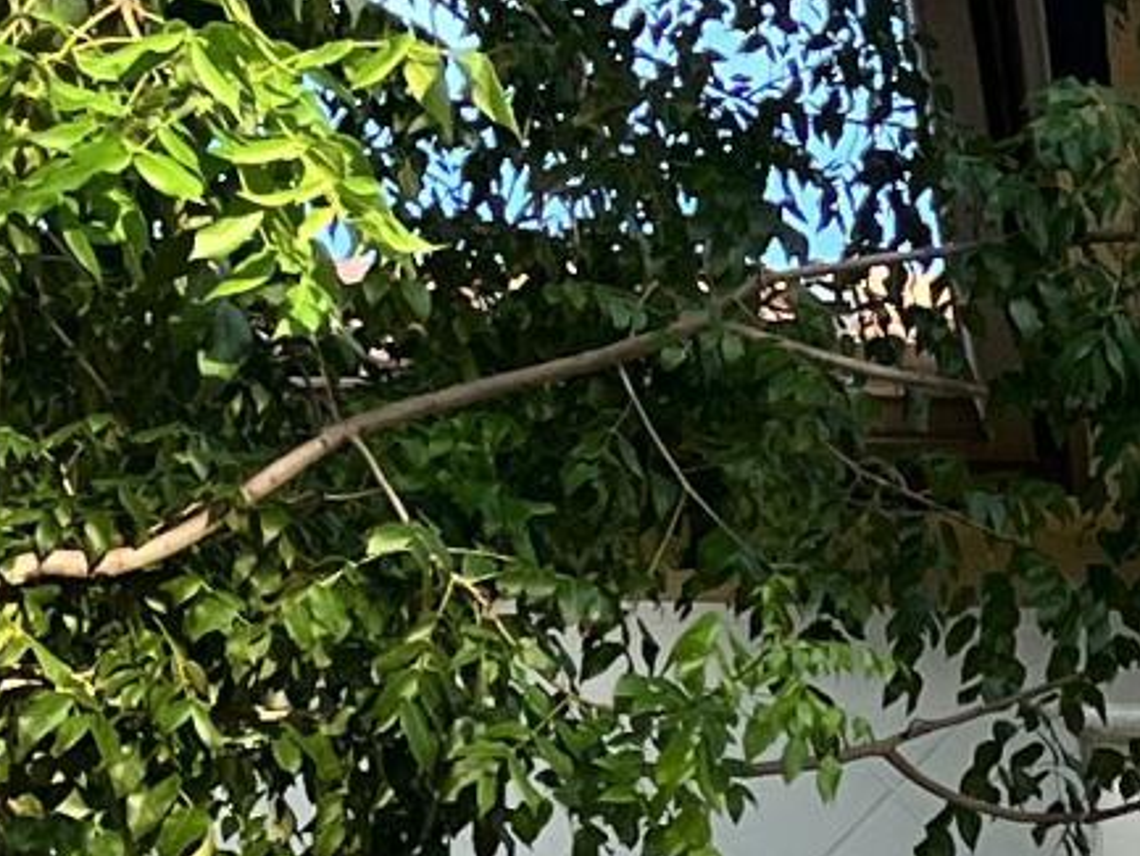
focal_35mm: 180
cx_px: 1893
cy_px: 2057
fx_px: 5930
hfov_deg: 10.5
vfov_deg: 7.7
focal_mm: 5.1
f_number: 1.6
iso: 40
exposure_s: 1/259
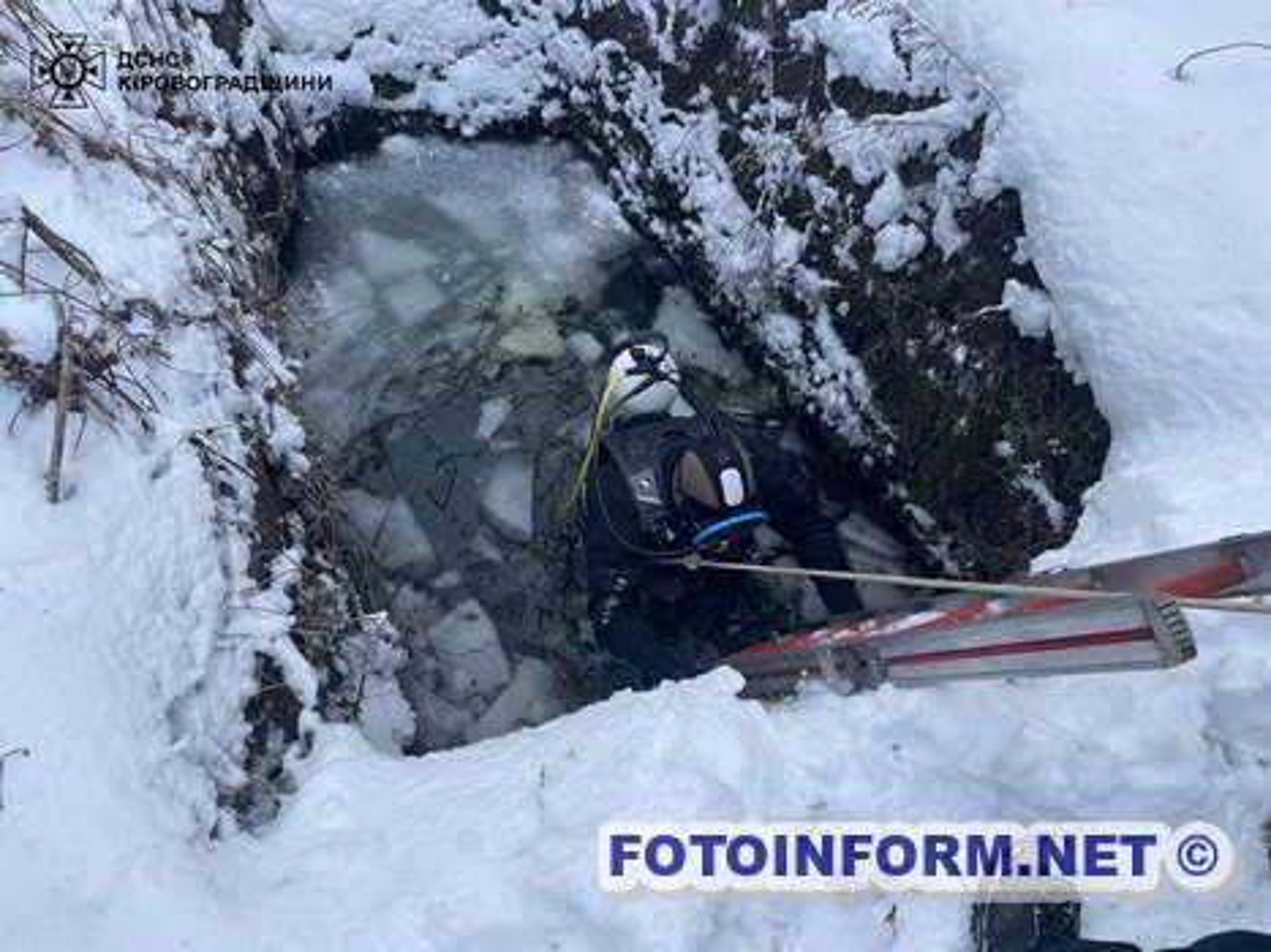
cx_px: 636
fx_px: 954
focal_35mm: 26
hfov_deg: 67.3
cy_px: 476
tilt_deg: -59.7
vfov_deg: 53.0
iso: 32
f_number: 1.6
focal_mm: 4.2
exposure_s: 1/972
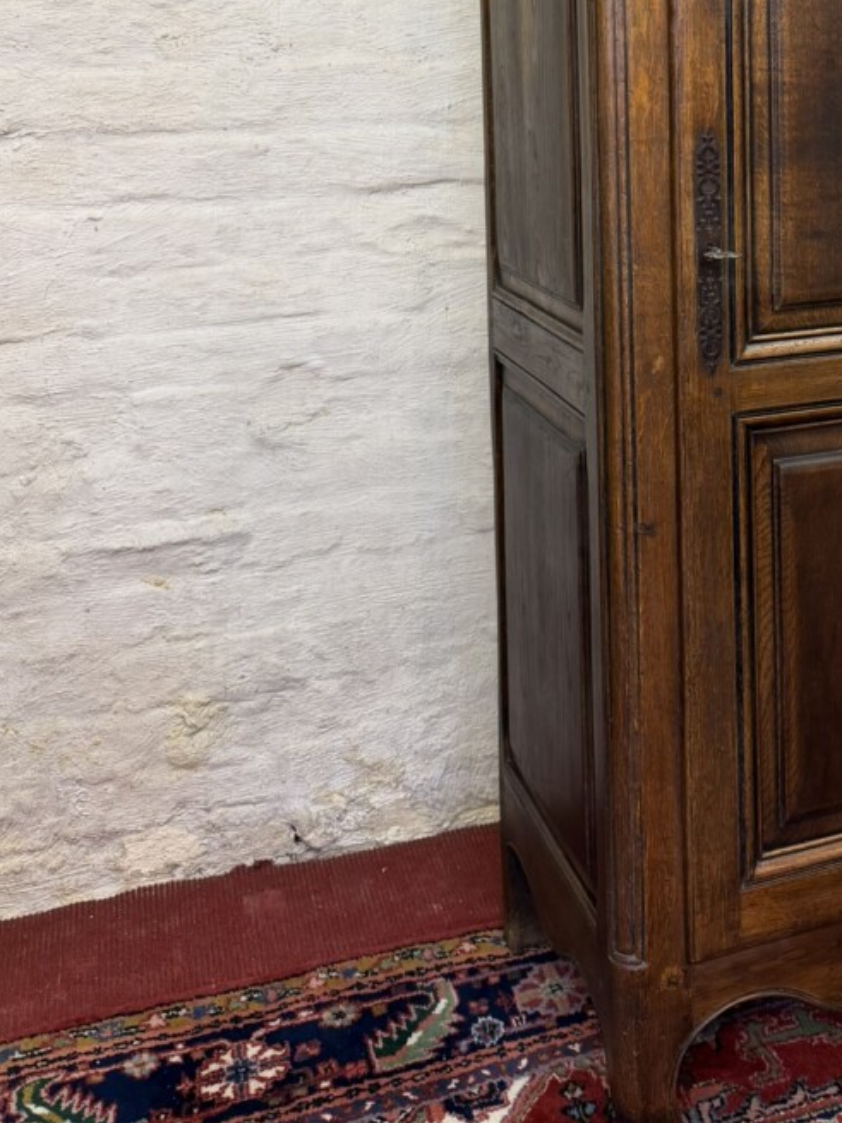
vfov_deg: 40.8
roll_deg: +1.0
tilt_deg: -5.9
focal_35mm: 44
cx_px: 719
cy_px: 192
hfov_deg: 31.7
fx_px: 1427
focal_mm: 6.76
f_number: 1.78
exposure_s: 1/50
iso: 160
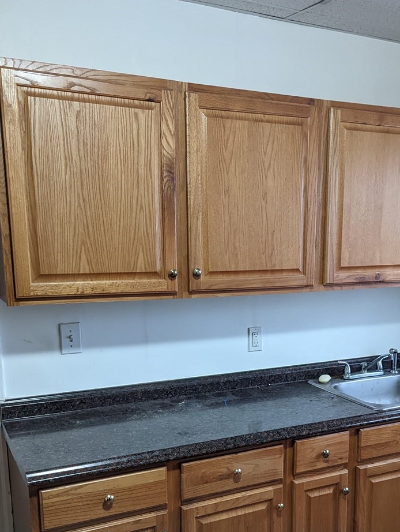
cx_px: 261
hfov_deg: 35.7
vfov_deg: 45.9
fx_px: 615
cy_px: 362
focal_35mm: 40
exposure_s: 1/120
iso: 791
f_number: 1.85
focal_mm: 6.81
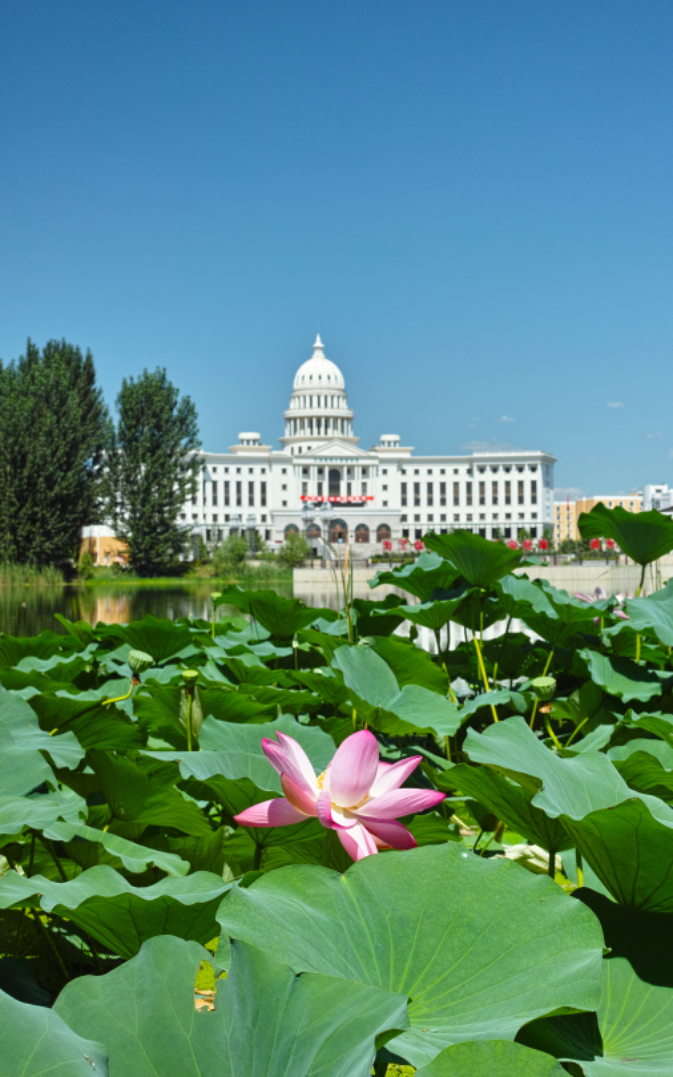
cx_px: 444
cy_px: 572
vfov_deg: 35.1
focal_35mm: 58
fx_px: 1703
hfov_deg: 22.3
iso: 100
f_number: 8
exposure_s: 1/100
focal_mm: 30
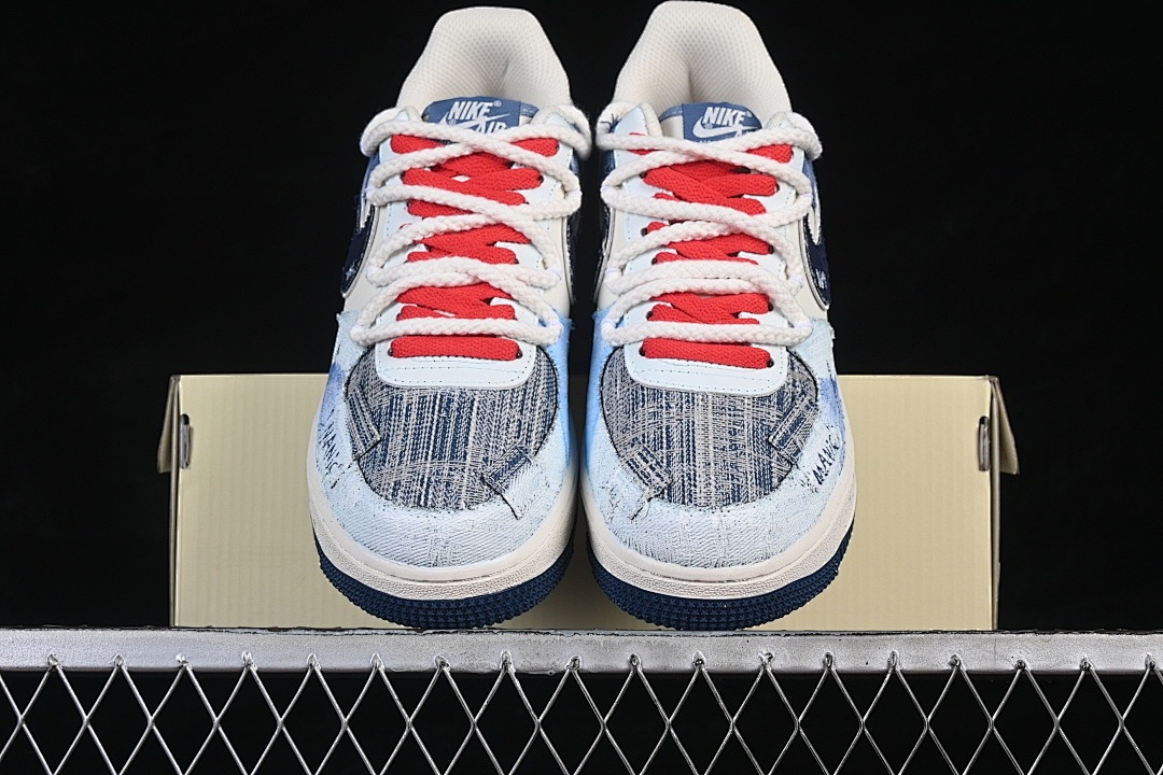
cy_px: 388
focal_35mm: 75
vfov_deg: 18.2
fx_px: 2423
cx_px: 582
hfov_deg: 27.0
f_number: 8
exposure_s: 1/60
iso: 160
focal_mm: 50
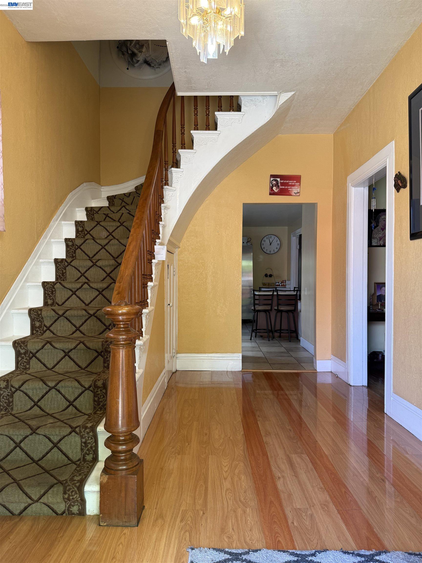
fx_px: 390
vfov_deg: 71.6
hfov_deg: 56.8
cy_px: 282
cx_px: 211
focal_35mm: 24
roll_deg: -0.3
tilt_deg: -0.4
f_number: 1.78
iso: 100
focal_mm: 6.76
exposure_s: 1/60
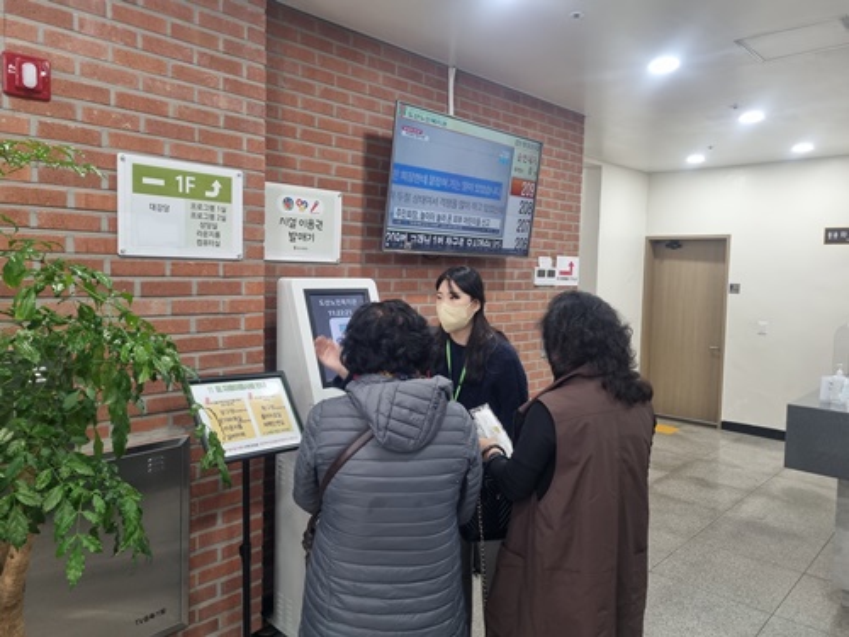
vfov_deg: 53.1
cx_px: 424
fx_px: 638
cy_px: 318
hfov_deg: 67.3
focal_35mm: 26
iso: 250
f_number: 1.8
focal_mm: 5.4
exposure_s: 1/120
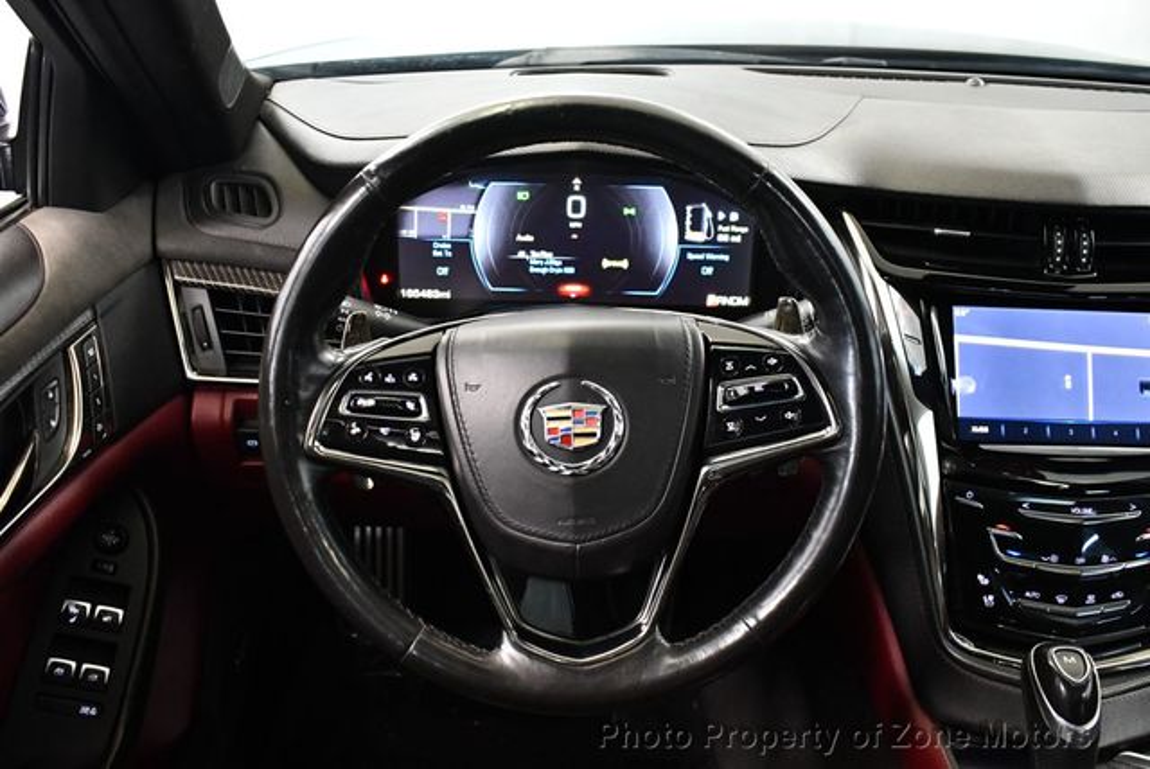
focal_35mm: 36
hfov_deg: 53.1
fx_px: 1151
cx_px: 575
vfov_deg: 36.9
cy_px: 384
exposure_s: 1/80
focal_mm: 18
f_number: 3.5
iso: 3200
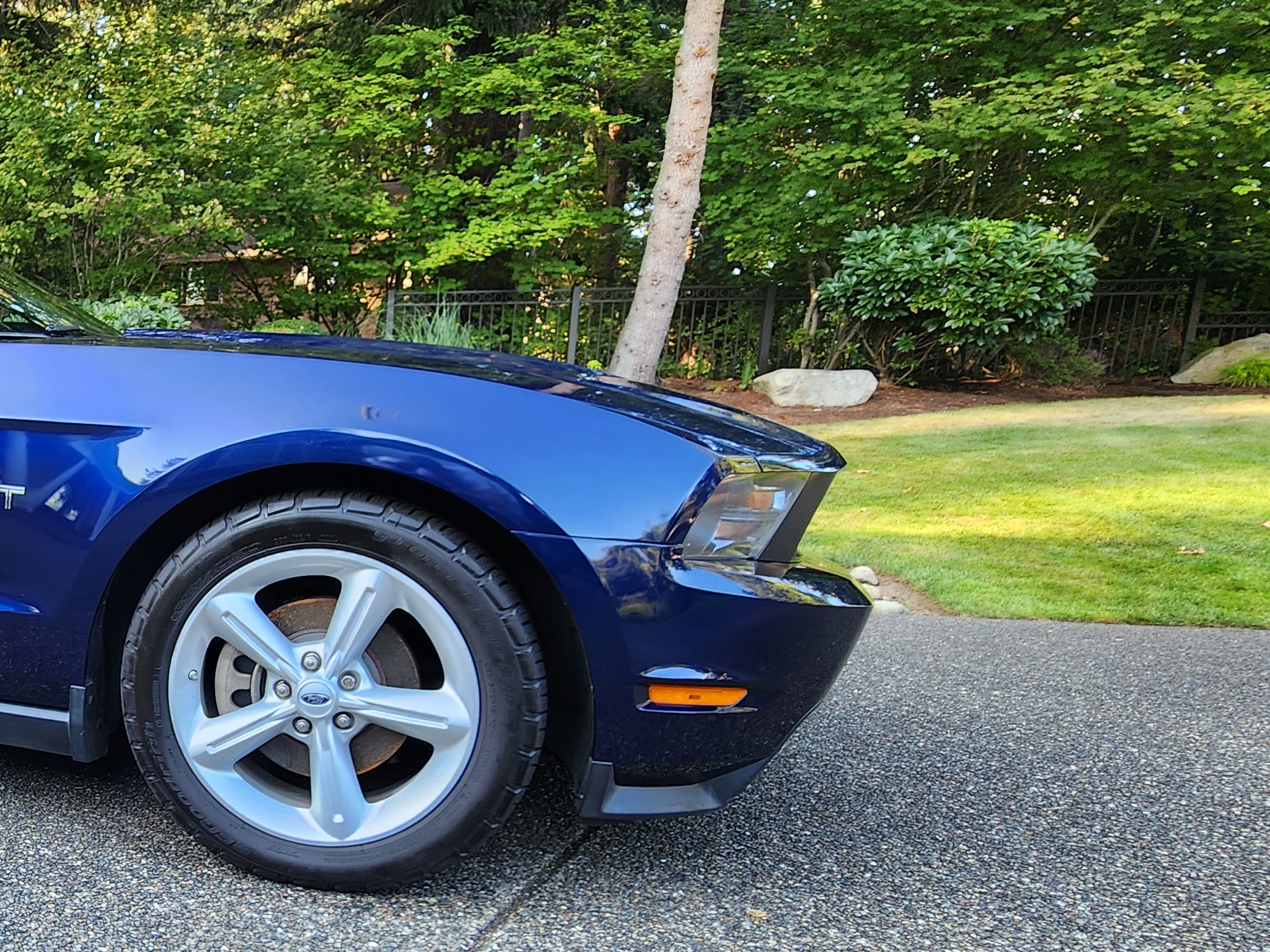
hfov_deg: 56.5
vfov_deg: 54.3
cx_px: 57
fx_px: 917
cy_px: 591
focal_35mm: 25
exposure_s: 1/60
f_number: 2.2
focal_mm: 2.2
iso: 64
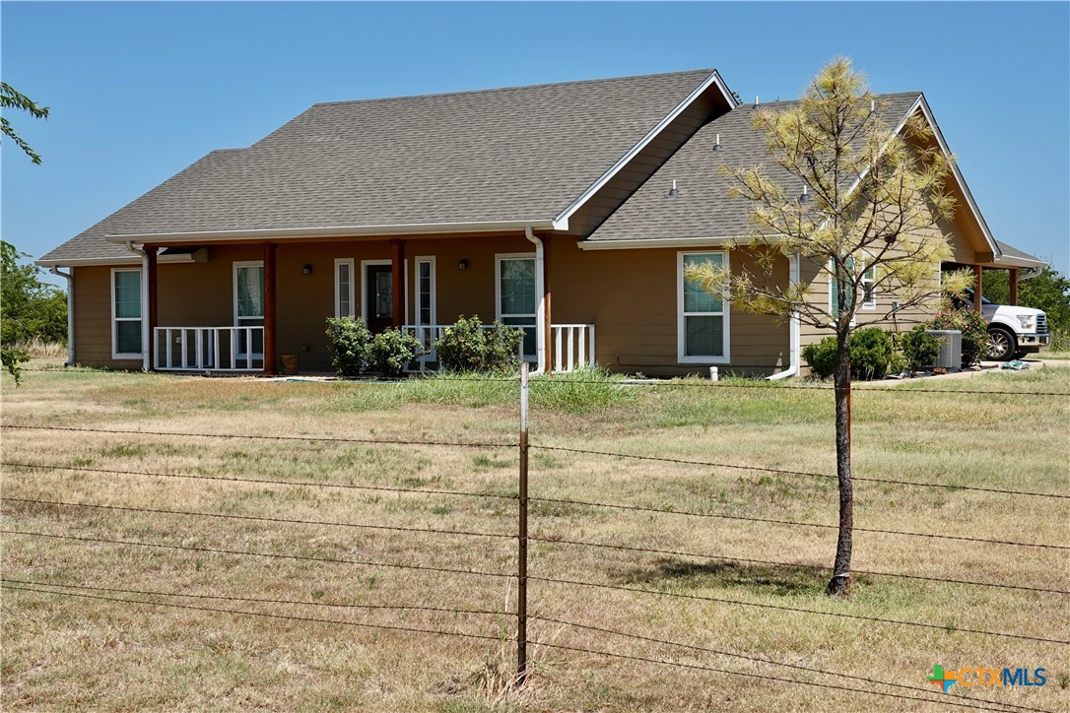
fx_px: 1486
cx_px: 535
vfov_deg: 27.0
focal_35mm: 50
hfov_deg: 39.6
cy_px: 356
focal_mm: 18.21
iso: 100
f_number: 4
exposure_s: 1/800
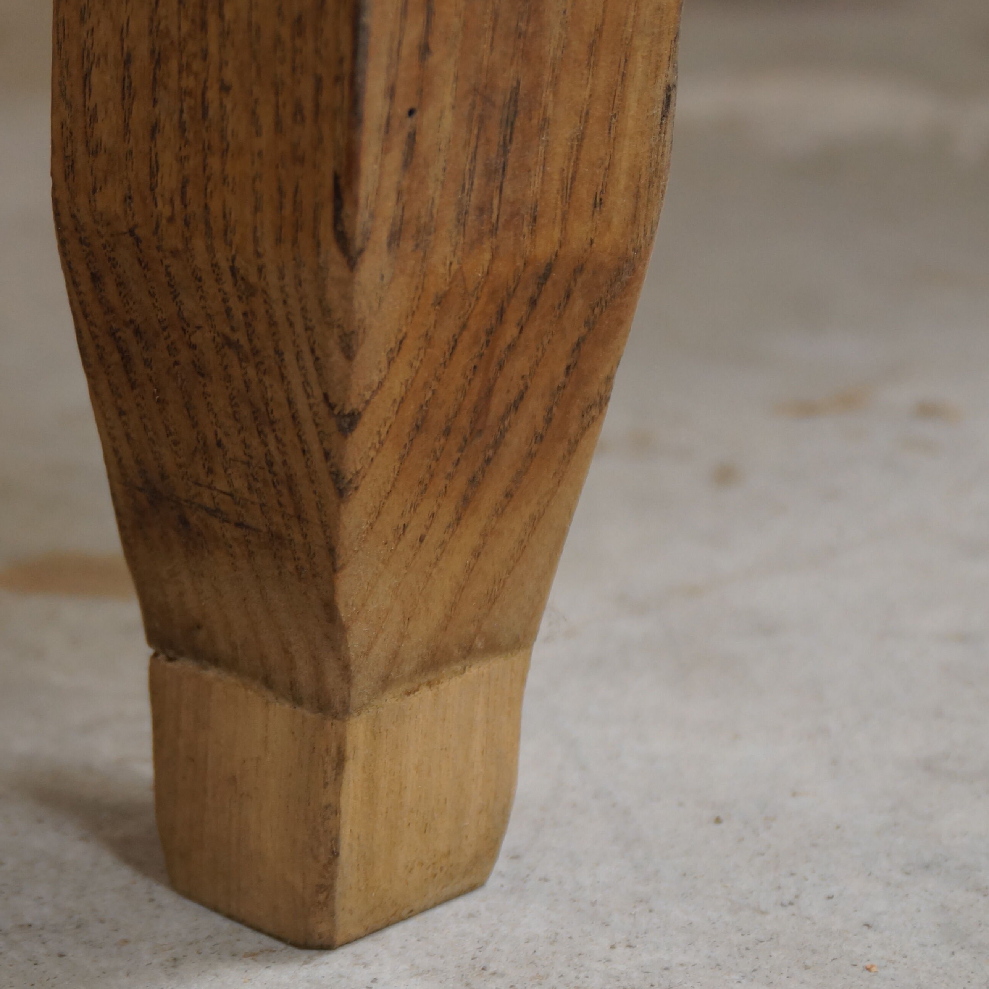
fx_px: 3035
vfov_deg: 18.5
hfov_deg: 18.4
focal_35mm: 94
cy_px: 550
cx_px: 244
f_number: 4.5
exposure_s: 1/60
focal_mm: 35
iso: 400
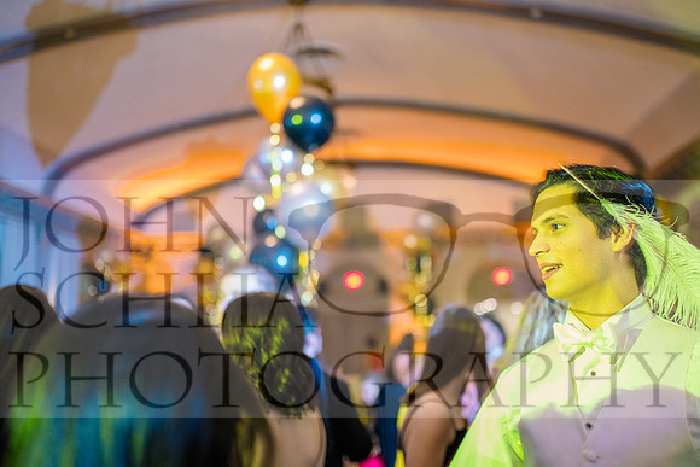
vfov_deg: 37.9
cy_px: 234
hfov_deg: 54.4
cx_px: 350
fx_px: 681
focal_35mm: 35
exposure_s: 1/50
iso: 4000
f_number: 1.4
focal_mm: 35
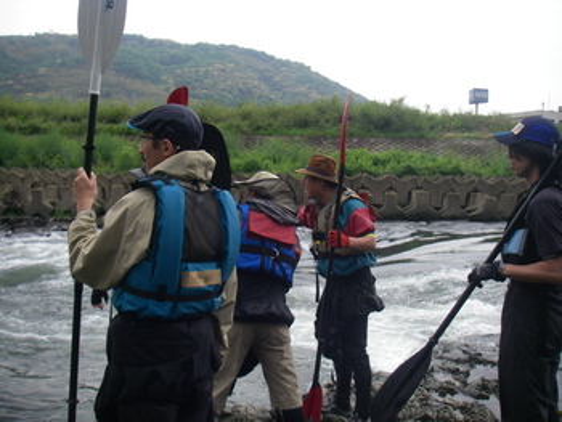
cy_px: 211
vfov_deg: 37.8
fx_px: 617
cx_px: 281
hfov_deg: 48.9
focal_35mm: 38
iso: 64
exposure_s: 1/200
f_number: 3.3
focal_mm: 6.3
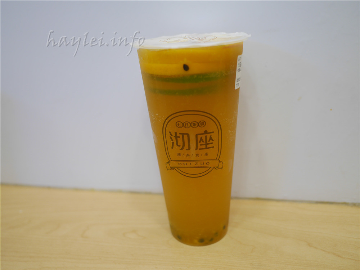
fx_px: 312
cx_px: 180
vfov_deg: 46.8
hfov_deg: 60.0
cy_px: 135
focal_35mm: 30
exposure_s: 1/100
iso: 200
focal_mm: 15
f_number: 1.8
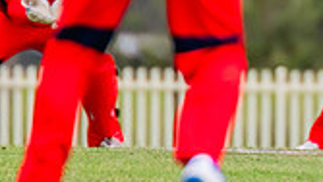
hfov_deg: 0.9
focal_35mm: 2526
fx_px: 21638
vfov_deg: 0.5
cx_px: 573
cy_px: -60
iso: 800
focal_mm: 600
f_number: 5.6
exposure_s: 1/1600
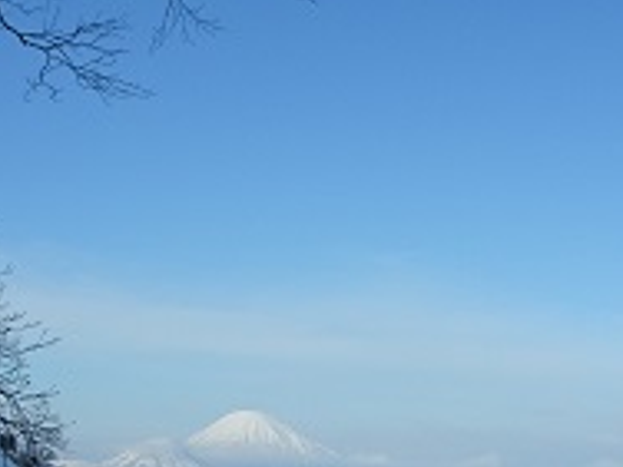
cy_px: 469
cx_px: 270
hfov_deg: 23.3
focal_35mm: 84
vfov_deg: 17.2
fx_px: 1512
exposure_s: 1/1600
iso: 80
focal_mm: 4.1
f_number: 3.5
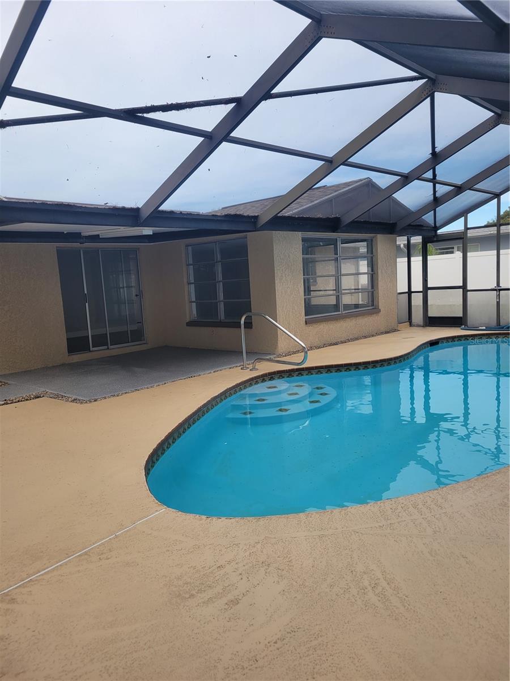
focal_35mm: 26
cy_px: 340
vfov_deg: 67.3
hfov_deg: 53.1
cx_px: 255
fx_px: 511
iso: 40
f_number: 1.8
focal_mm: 5.4
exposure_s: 1/866
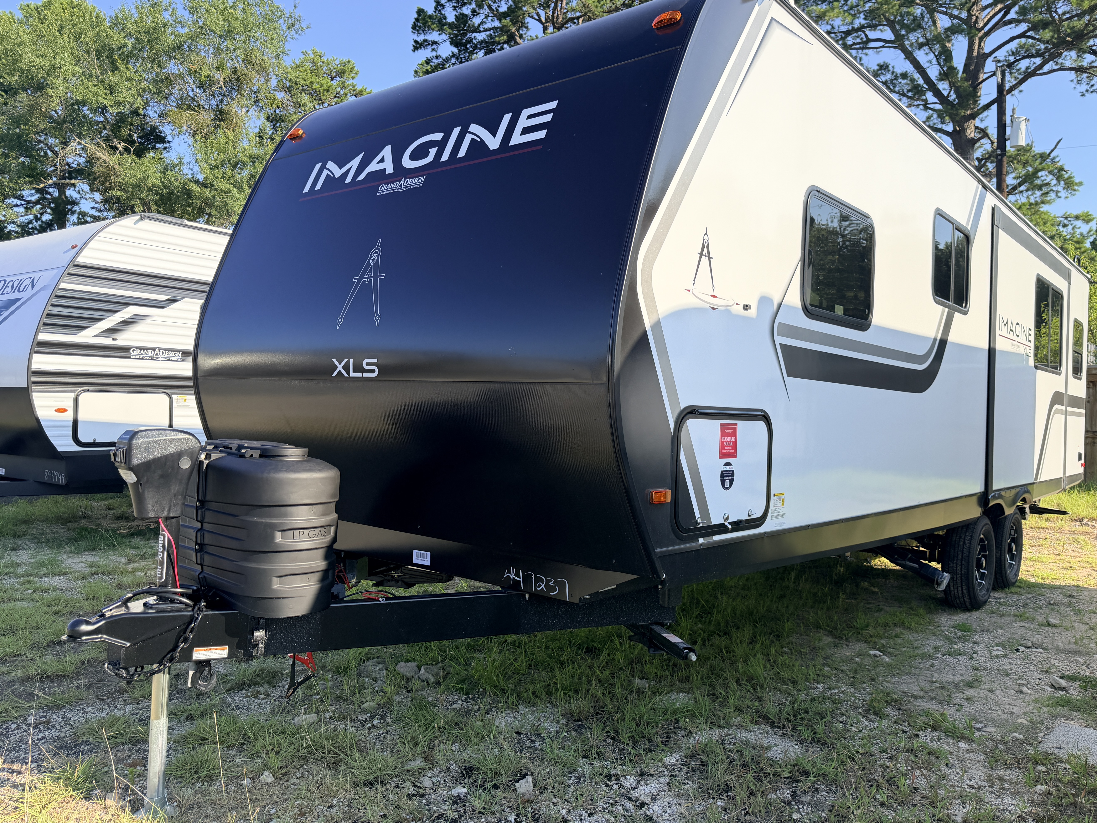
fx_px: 824
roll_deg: +0.7
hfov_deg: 67.2
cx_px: 588
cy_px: 395
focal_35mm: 26
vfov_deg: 53.0
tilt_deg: +1.0
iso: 100
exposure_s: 1/2525
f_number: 1.78
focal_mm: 6.76
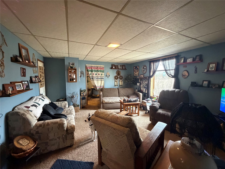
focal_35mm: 14
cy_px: 84
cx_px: 112
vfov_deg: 85.7
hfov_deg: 102.1
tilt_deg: -2.0
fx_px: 91
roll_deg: +0.7
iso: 1000
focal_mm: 2.22
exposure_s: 1/60
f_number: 2.2
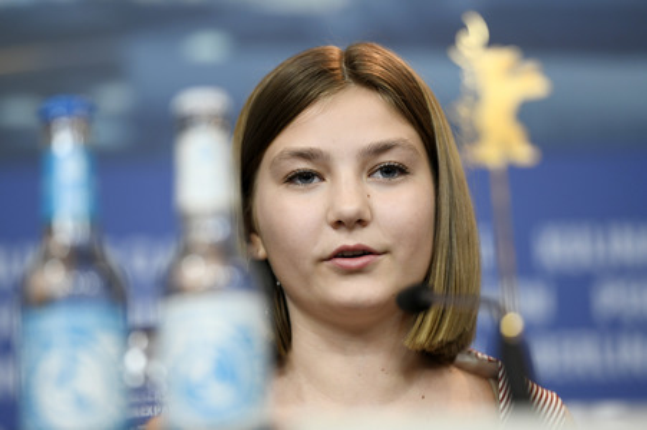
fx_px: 3592
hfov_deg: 10.3
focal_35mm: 200
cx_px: 324
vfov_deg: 6.9
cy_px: 215
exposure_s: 1/250
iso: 1000
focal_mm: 200
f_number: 3.5
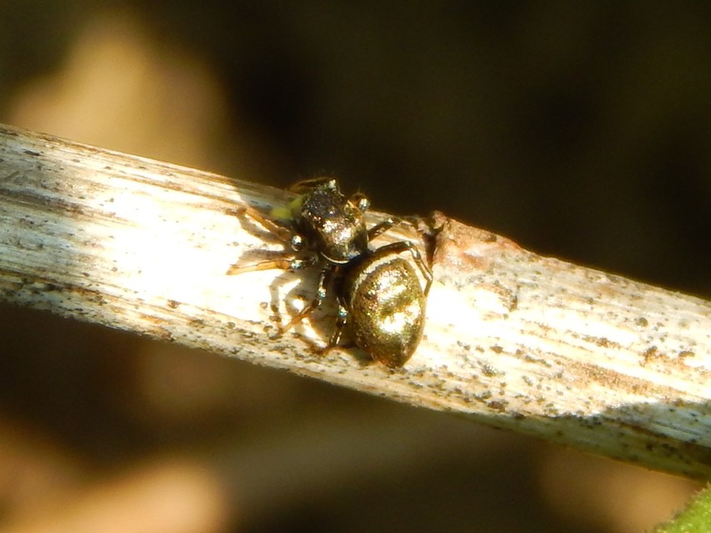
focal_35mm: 207
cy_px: 266
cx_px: 356
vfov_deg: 7.2
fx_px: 4252
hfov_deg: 9.6
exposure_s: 1/320
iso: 125
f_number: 5.4
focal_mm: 37.1
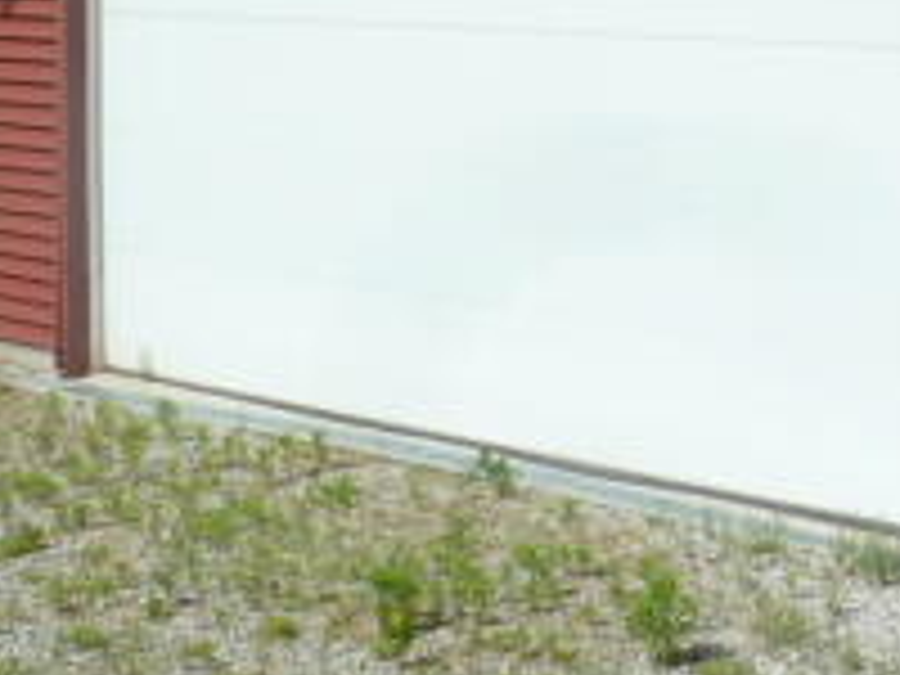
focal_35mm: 80
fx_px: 2080
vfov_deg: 17.7
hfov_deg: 22.9
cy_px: -104
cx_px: 1004
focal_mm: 4.1
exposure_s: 1/500
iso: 80
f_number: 5.6
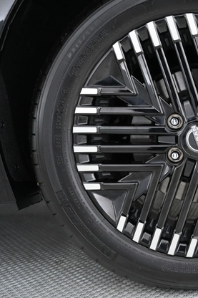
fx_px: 330
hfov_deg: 30.0
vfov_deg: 48.5
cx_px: 217
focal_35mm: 40
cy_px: 149
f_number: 2.8
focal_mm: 26
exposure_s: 1/100
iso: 5000
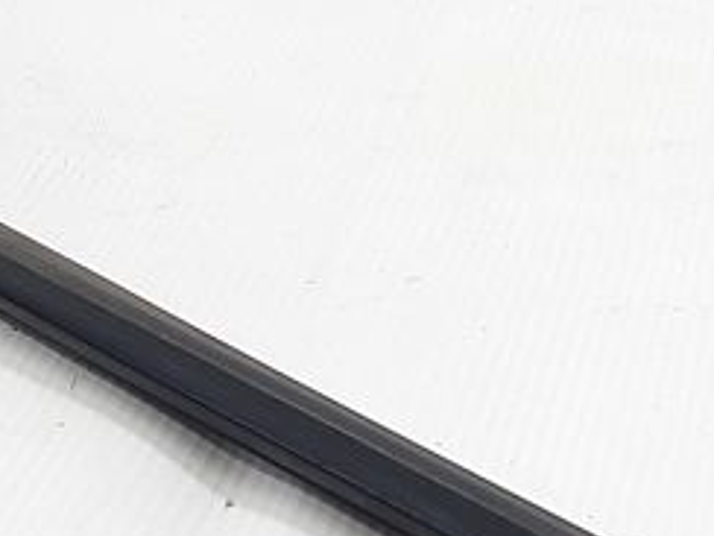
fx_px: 2537
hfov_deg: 15.9
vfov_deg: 11.9
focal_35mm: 123
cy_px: 583
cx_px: 579
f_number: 2
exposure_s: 1/50
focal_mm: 4.6
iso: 40
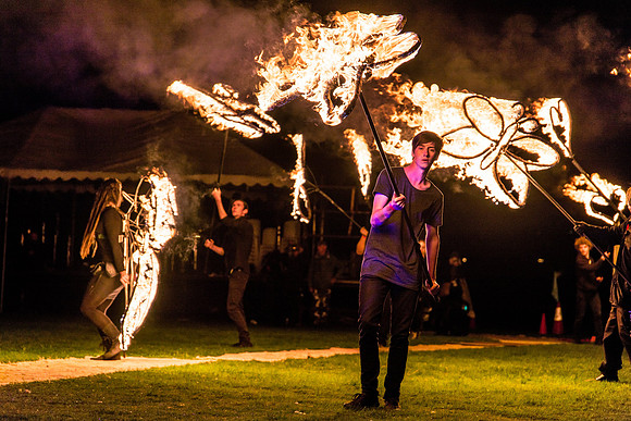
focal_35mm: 105
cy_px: 210
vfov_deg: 13.0
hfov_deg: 19.5
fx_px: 1841
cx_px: 316
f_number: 4
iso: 100
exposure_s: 1/180
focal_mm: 105
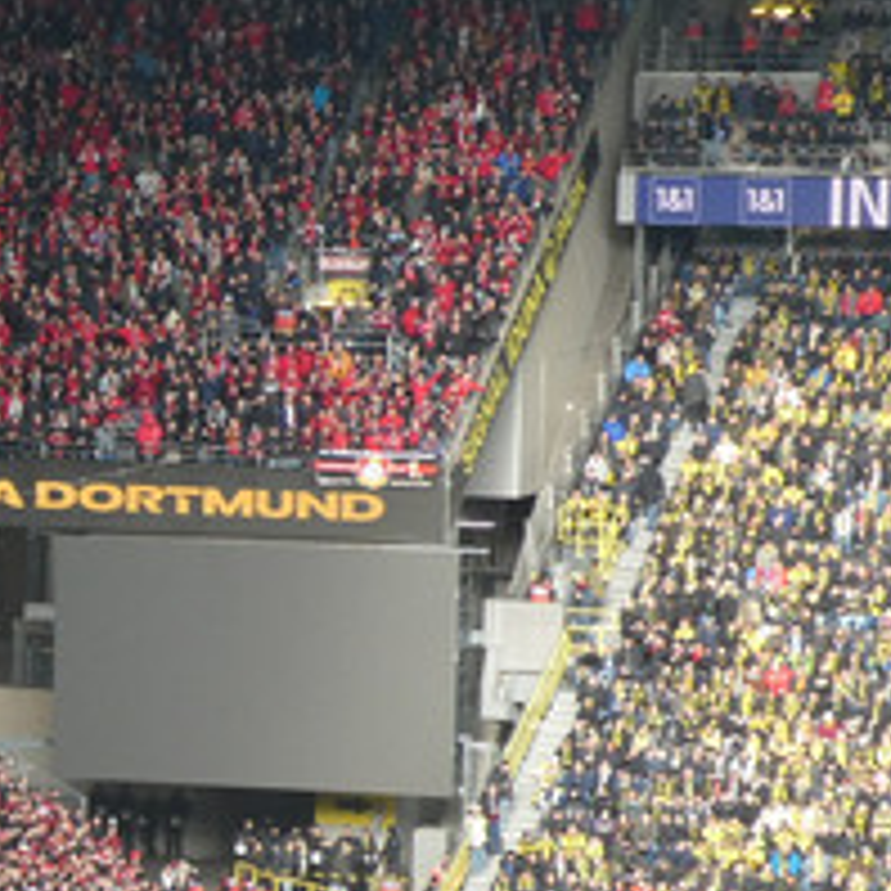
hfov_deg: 9.2
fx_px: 5417
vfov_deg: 9.4
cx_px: -333
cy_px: 634
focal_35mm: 186
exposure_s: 1/80
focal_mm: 11.7
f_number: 4.4
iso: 200
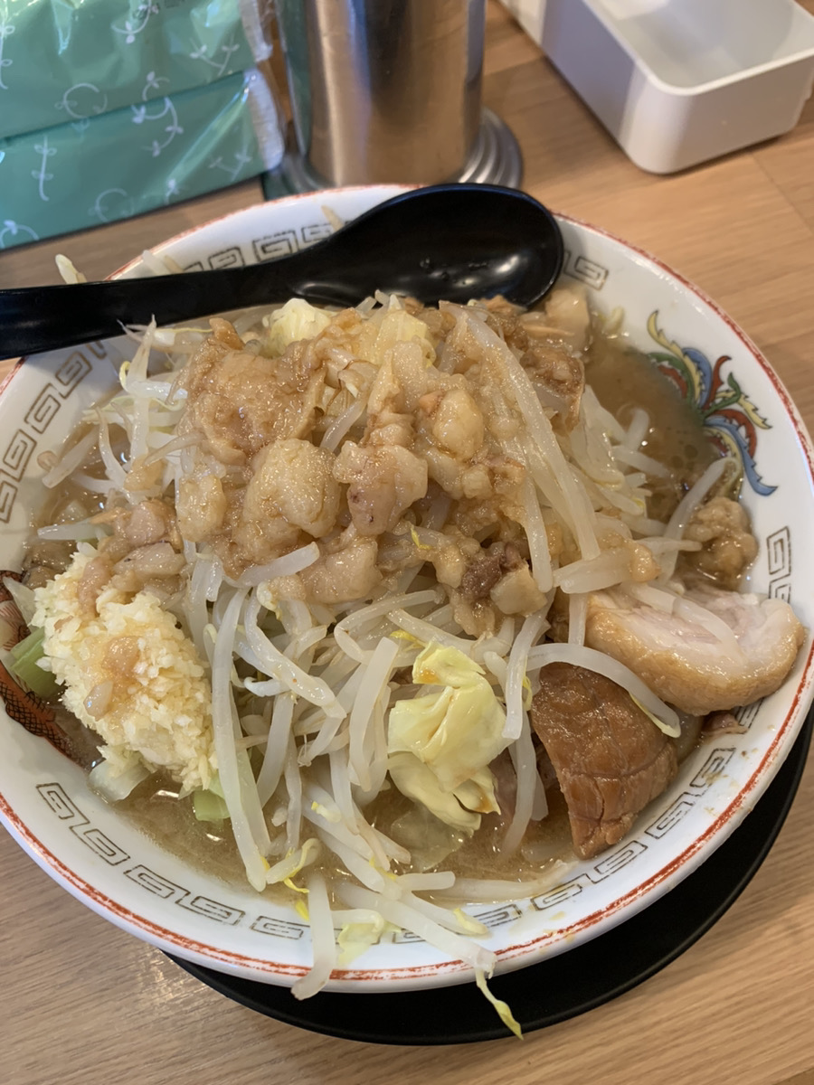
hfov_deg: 53.1
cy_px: 542
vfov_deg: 67.3
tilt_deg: -60.7
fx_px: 815
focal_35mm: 26
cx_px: 407
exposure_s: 1/50
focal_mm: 4.25
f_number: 1.8
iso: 80
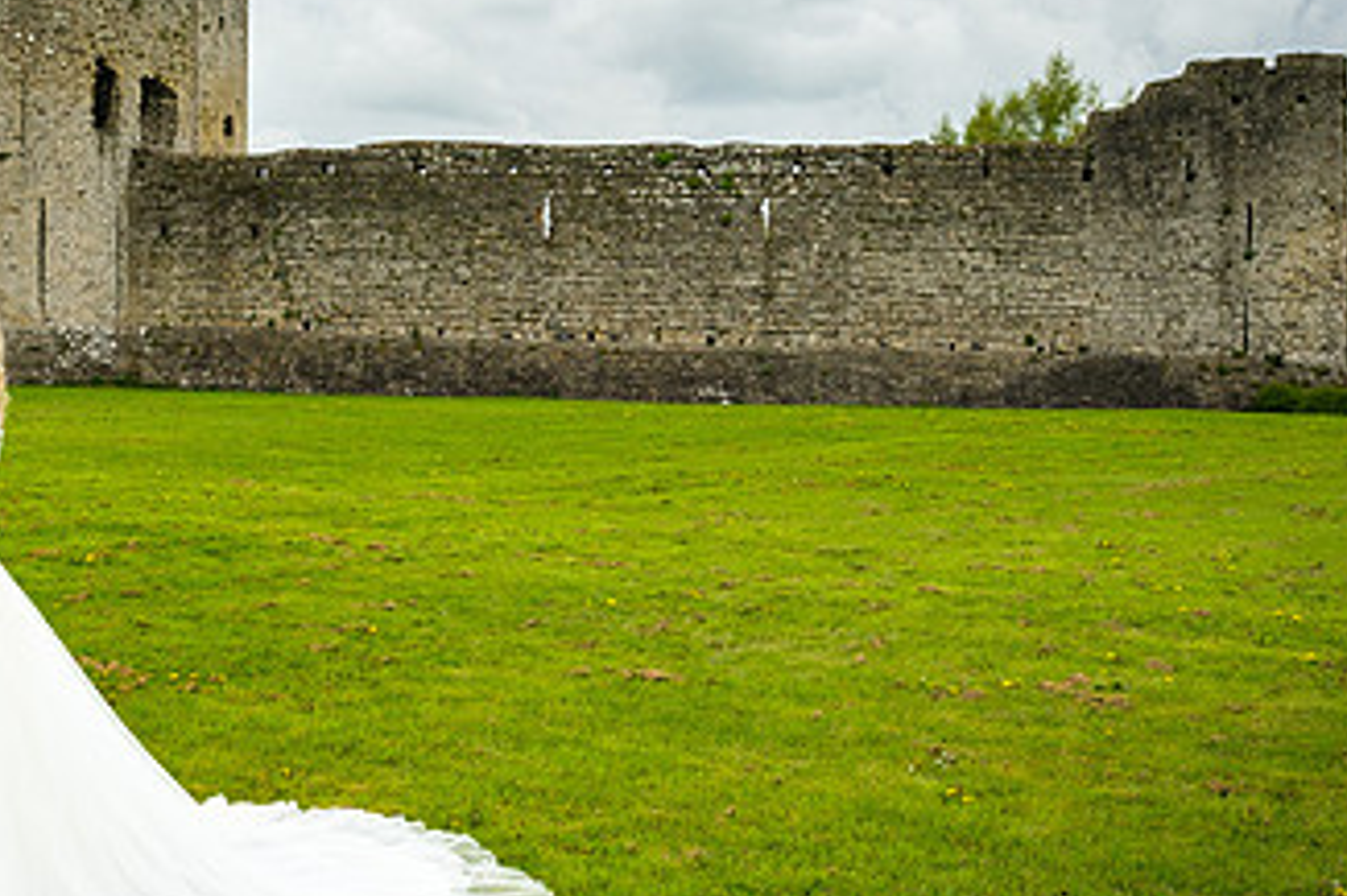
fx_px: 1795
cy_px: 365
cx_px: 404
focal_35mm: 48
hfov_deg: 40.4
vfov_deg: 28.0
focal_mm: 16
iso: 160
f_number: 4
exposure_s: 1/500
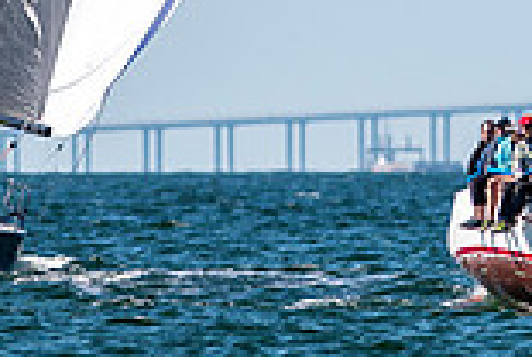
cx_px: 630
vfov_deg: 0.7
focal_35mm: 1922
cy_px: -172
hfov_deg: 1.1
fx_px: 28457
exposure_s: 1/3200
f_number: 5
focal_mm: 300
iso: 250
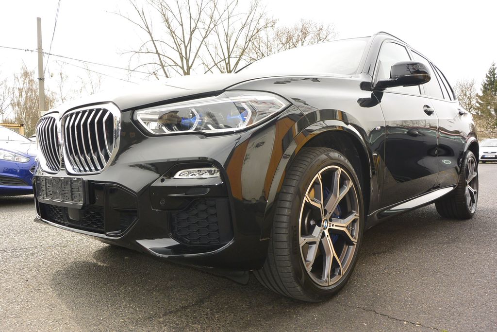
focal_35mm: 27
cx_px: 248
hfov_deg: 67.4
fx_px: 373
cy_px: 166
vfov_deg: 47.9
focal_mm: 10
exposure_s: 1/250
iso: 160
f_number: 5.6
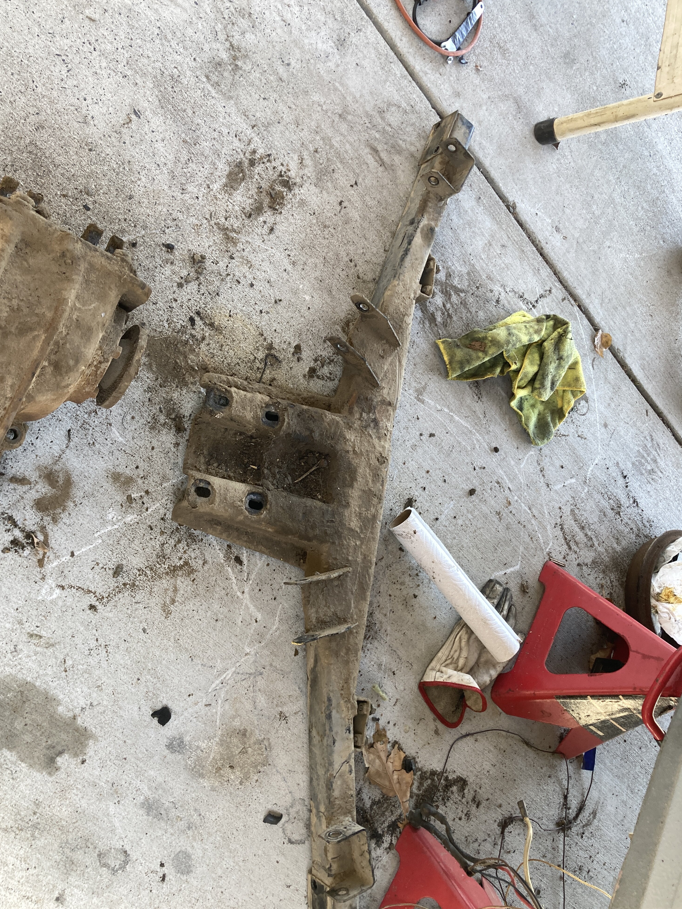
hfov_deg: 48.2
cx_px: 337
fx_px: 762
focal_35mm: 29
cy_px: 464
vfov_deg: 61.7
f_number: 1.8
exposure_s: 1/121
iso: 64
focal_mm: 3.99
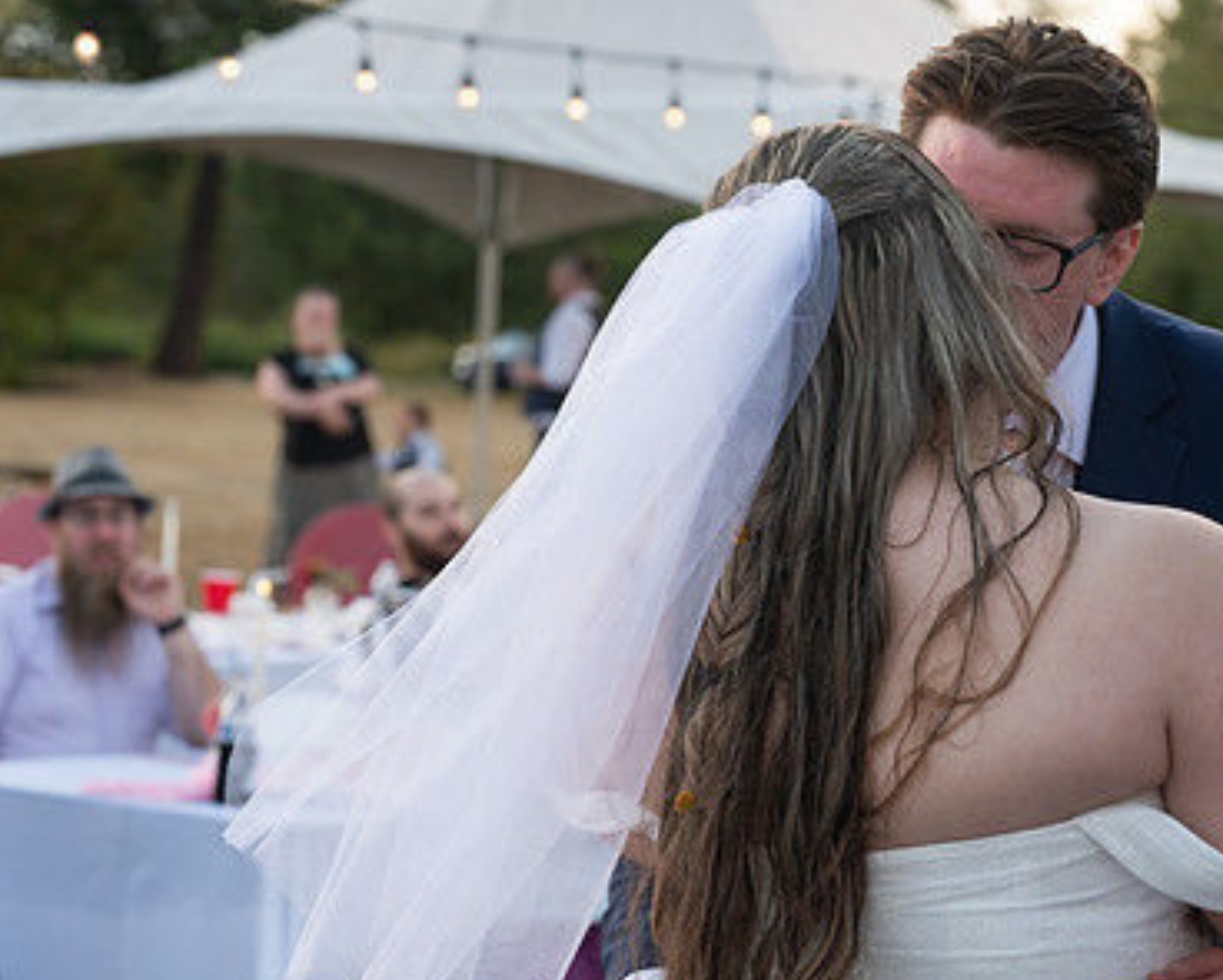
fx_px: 4927
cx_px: 881
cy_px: 500
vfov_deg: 11.4
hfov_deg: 14.1
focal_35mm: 136
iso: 400
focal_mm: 92
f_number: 5.6
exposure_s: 1/160
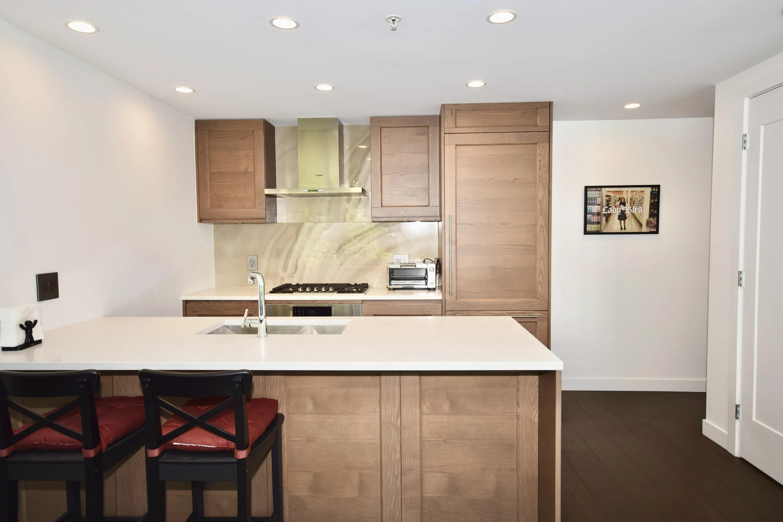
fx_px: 478
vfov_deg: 57.2
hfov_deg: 78.6
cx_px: 398
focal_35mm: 22
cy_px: 264
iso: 100
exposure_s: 1/60
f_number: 4.8
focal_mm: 14
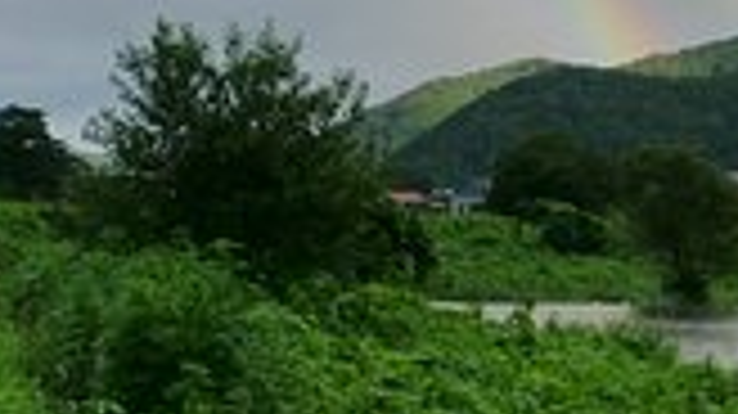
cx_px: 392
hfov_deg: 16.1
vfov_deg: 9.0
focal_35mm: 133
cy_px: -14
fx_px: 2601
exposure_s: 1/500
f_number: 3.1
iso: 64
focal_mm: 6.51
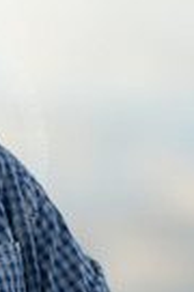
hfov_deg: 4.8
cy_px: 230
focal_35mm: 282
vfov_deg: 7.3
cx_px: -101
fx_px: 2291
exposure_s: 1/1000
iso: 100
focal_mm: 85
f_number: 1.8
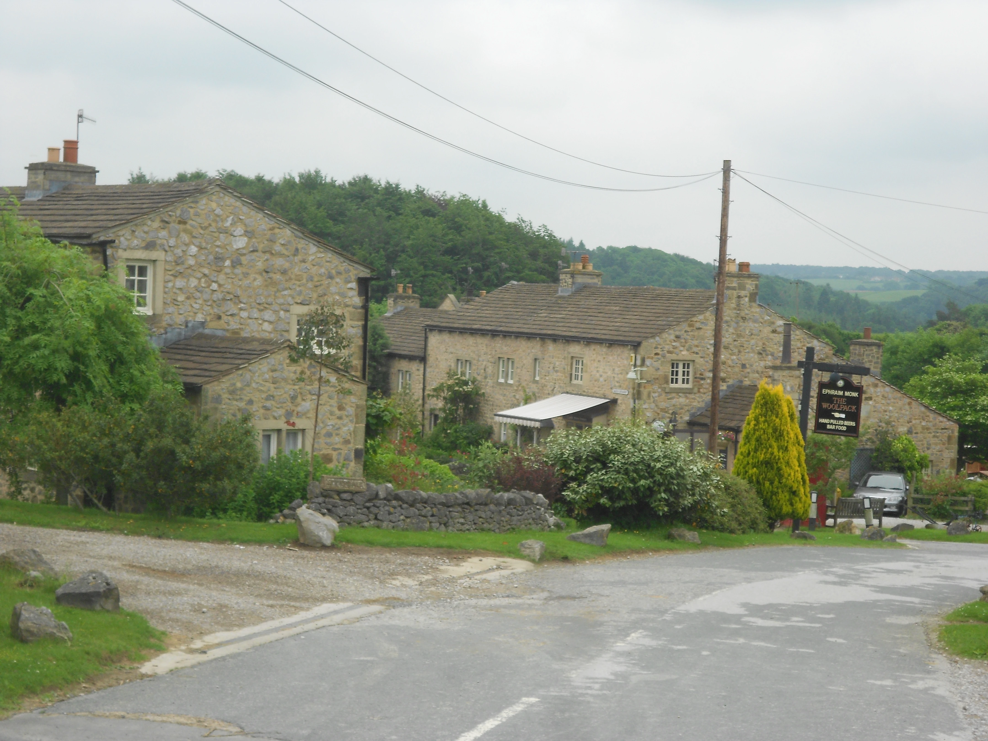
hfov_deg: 25.7
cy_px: 370
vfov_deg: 19.4
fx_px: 2169
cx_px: 494
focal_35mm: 76
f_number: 5.8
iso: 80
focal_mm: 13.5
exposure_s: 1/160
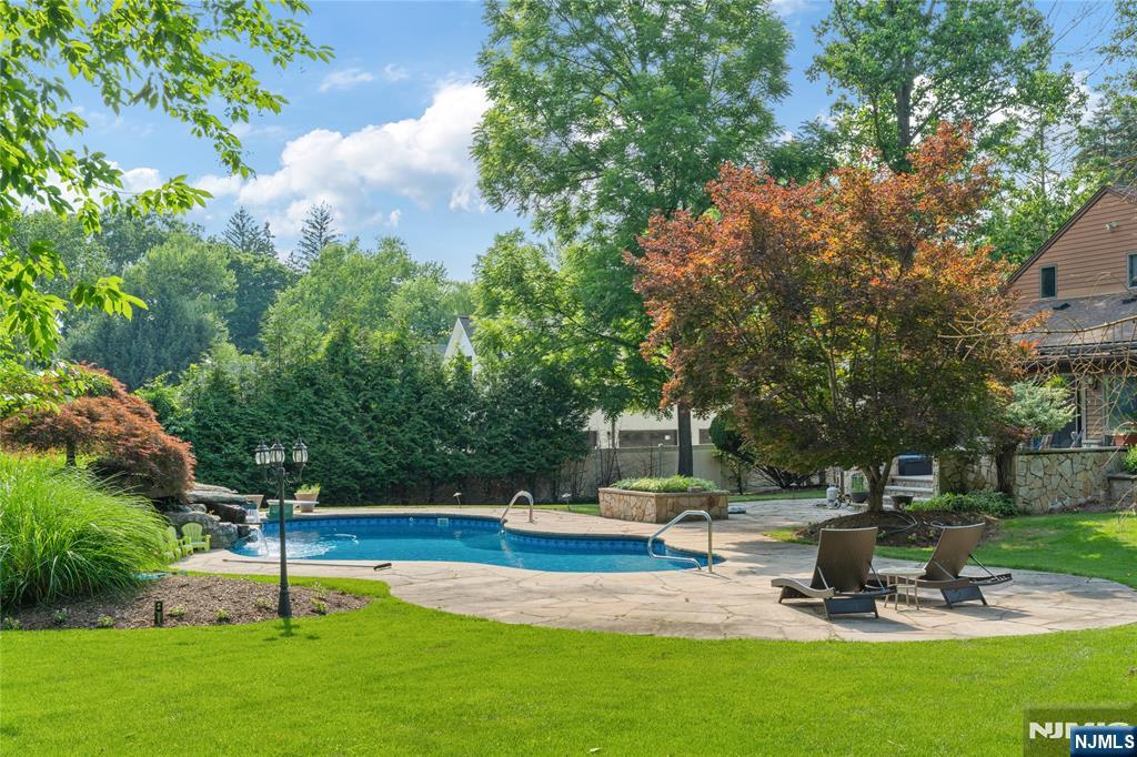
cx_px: 568
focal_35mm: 42
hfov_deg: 46.3
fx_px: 1329
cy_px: 378
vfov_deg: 31.8
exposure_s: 1/40
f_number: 11
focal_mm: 42.1
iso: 100
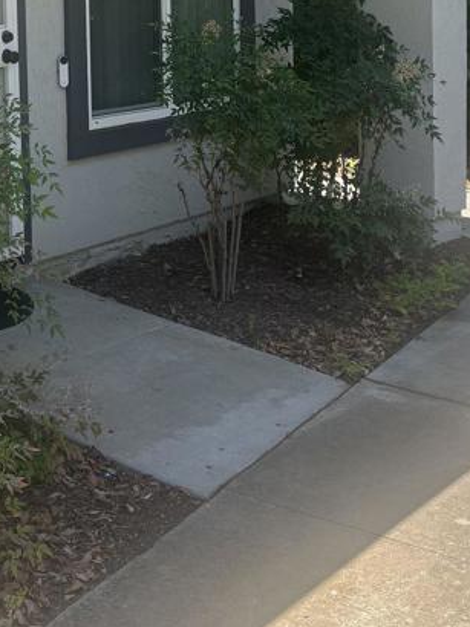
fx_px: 1178
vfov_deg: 28.5
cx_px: 92
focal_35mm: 65
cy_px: 44
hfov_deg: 22.3
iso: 50
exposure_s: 1/787
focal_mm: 5.96
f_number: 1.6
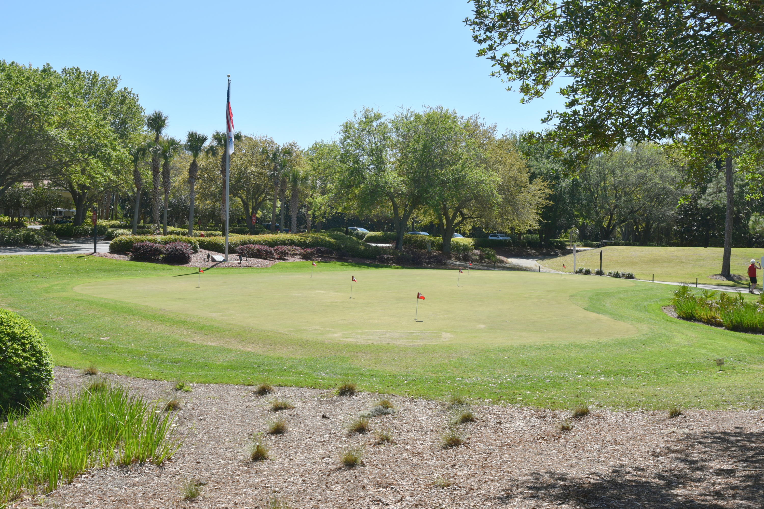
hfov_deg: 50.7
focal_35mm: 38
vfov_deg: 35.1
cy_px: 254
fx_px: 806
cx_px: 382
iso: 200
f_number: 10
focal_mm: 38
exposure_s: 1/400
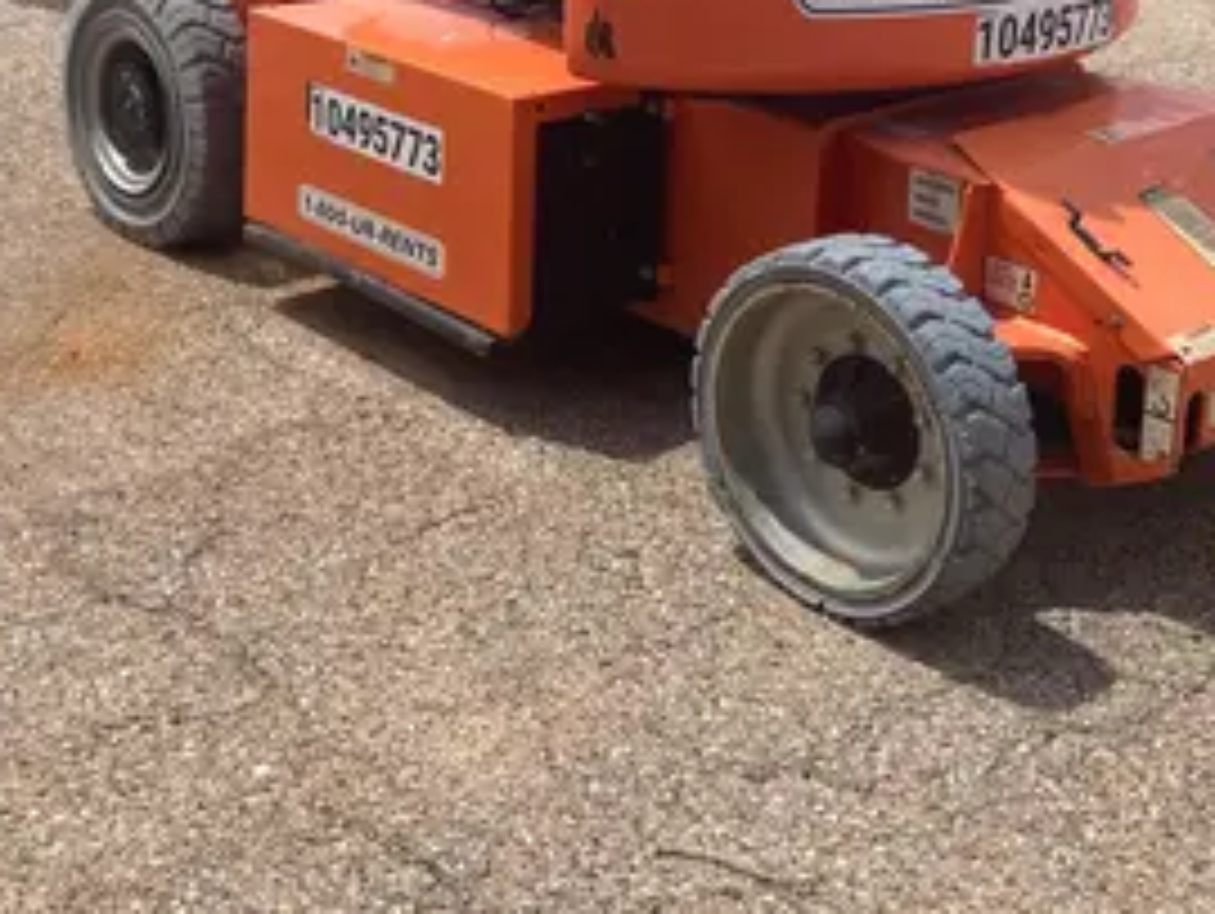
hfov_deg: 33.7
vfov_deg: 24.5
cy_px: -2
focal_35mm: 57
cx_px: 562
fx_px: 2002
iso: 20
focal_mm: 3.99
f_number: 1.8
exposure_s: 1/2024
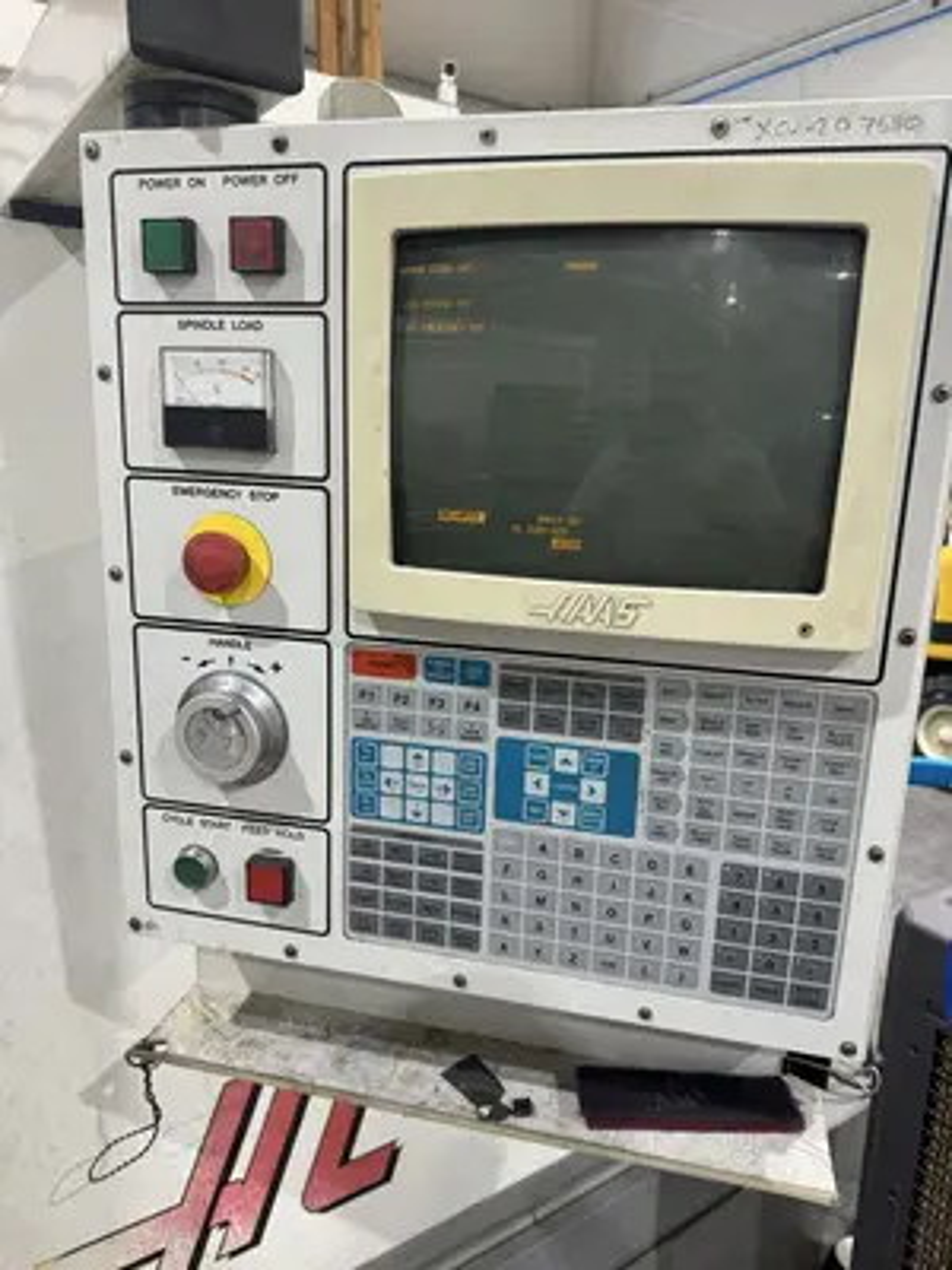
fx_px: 880
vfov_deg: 71.6
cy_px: 635
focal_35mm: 24
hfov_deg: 56.8
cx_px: 476
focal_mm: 6.8
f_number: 1.8
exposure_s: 1/60
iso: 125
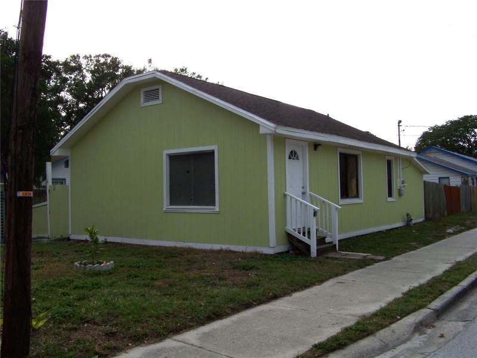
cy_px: 179
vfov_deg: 39.7
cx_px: 238
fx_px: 496
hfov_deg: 51.4
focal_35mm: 36
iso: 67
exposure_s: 1/800
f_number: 5.6
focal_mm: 5.85
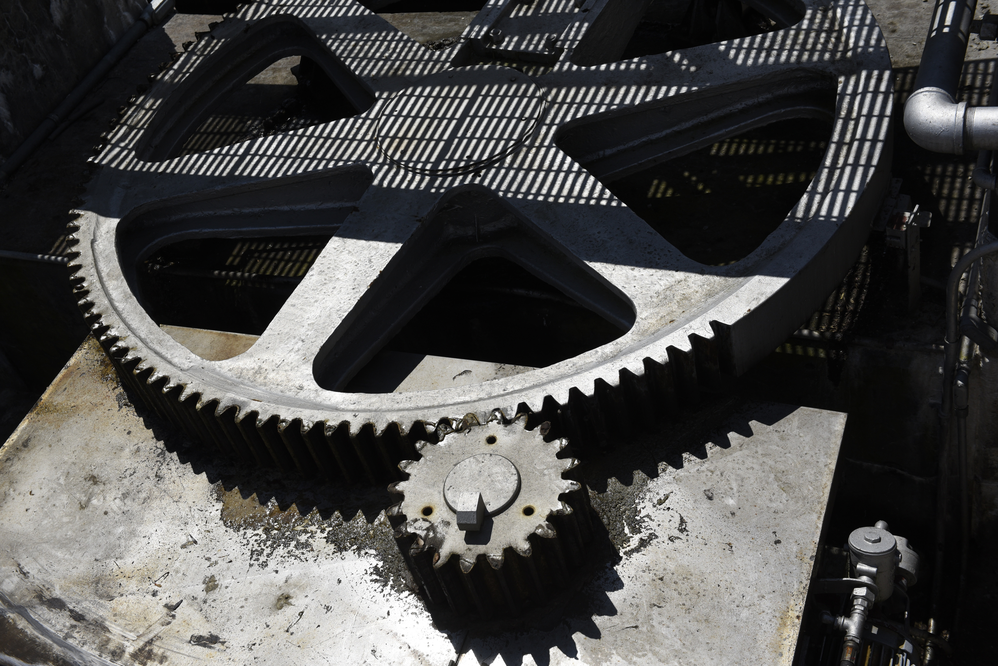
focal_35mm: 48
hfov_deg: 41.1
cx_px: 499
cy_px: 333
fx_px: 1331
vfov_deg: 28.1
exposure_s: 1/1600
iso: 250
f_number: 9
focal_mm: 48
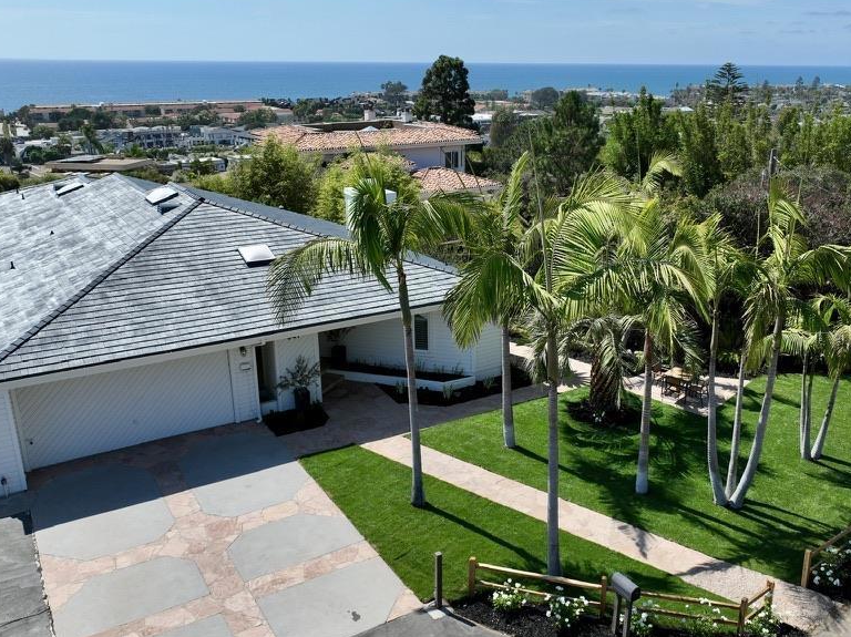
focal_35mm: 32
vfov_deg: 44.1
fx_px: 786
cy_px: 321
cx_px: 482
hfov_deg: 56.7
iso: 120
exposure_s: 1/320
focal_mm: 12.29
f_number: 2.8
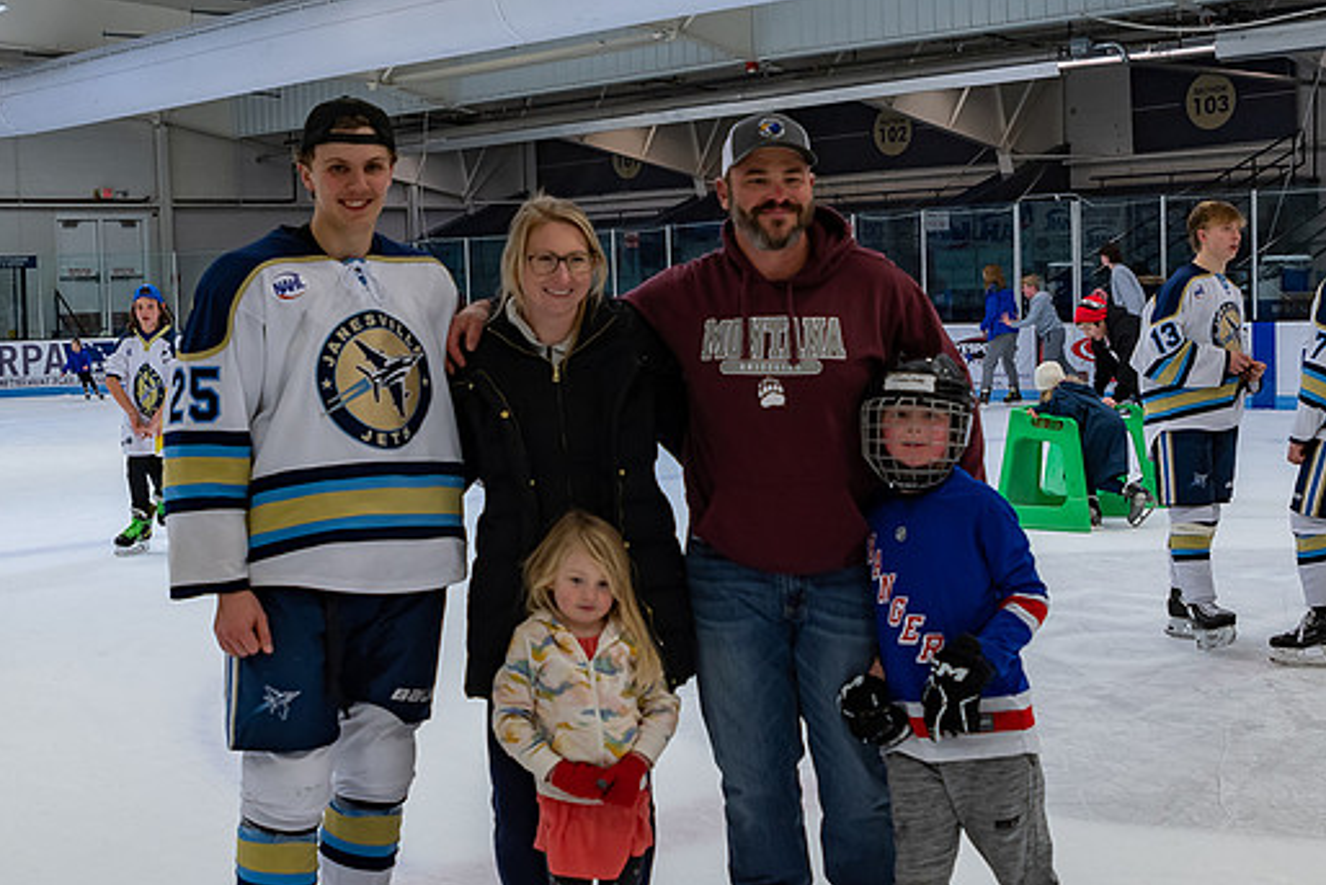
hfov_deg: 38.2
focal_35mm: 52
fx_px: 1916
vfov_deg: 26.0
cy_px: 448
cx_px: 609
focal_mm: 24
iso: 400
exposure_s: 1/250
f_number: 4
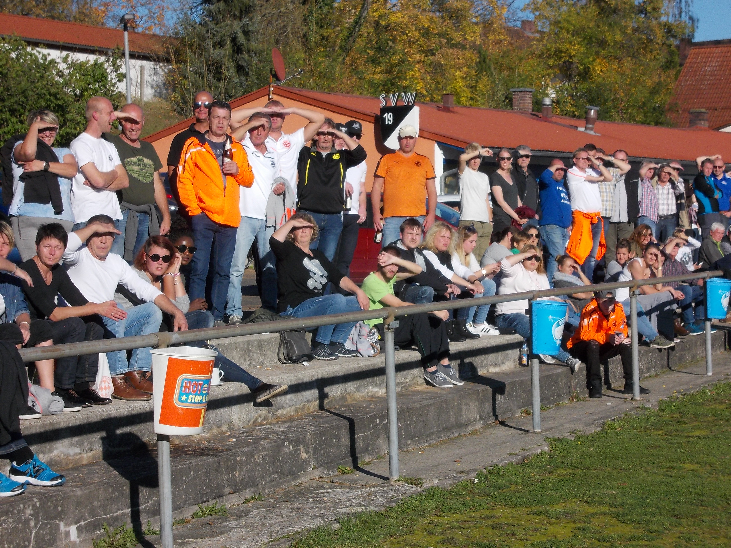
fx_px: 2027
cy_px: 274
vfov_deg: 15.4
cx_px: 366
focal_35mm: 96
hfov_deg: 20.4
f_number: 10.6
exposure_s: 1/125
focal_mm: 13.6
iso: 80
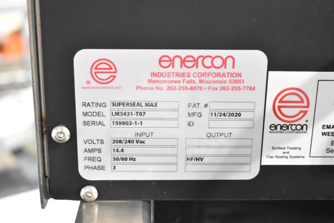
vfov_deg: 23.8
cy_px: 112
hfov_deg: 35.0
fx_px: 529
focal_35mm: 57
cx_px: 167
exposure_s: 1/160
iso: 6400
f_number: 6.3
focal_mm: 38
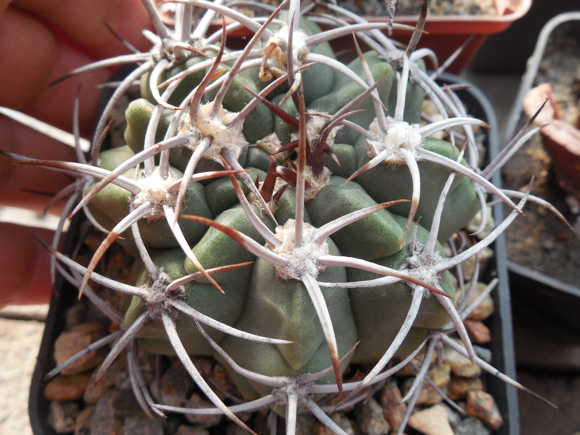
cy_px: 218
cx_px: 290
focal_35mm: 31
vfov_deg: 45.4
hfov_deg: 58.4
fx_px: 519
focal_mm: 5.6
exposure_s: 1/80
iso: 125
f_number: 3.6
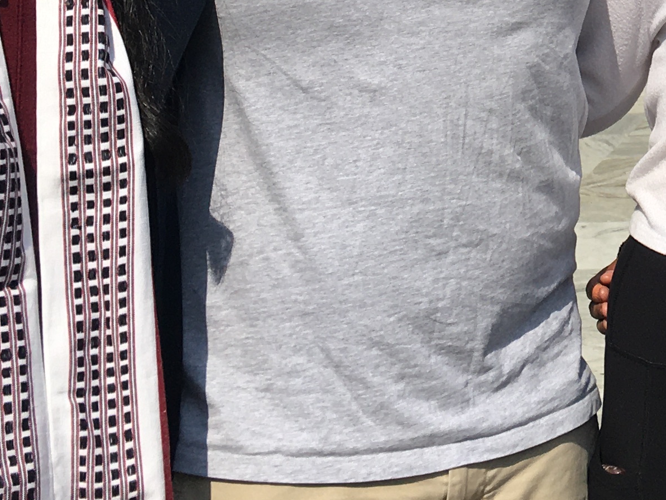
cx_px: 771
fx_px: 1886
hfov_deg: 19.1
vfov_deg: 14.1
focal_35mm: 98
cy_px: -259
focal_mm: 4.15
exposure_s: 1/2404
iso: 25
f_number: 2.2
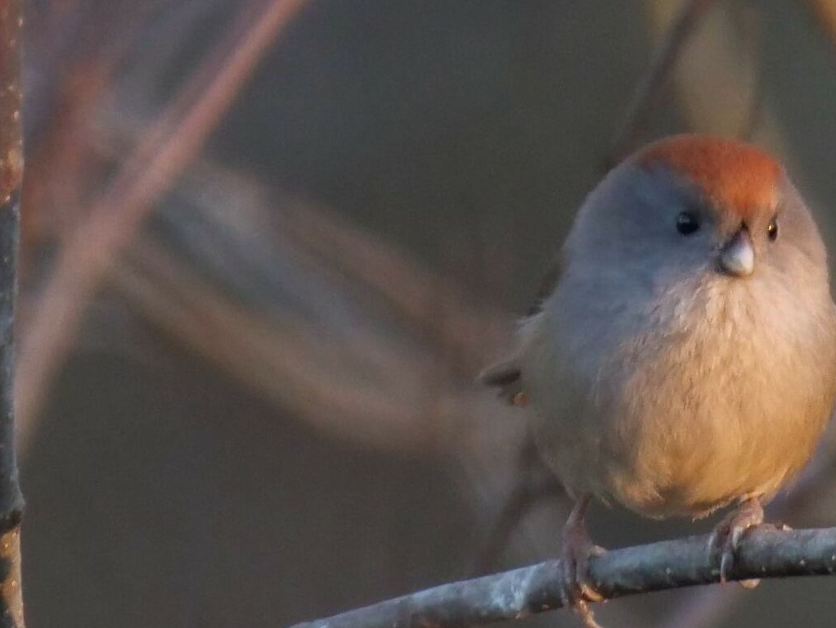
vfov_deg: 0.8
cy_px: 371
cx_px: 867
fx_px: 45366
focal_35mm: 1878
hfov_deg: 1.1
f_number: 6.3
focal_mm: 400
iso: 1600
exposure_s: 1/100
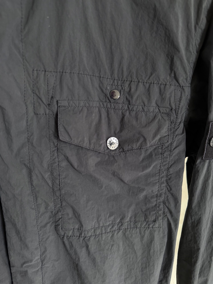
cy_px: 142
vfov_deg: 71.6
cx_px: 106
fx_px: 197
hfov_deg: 56.8
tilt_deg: -16.0
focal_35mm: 24
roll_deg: +0.5
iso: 500
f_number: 1.78
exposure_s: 1/60
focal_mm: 6.76
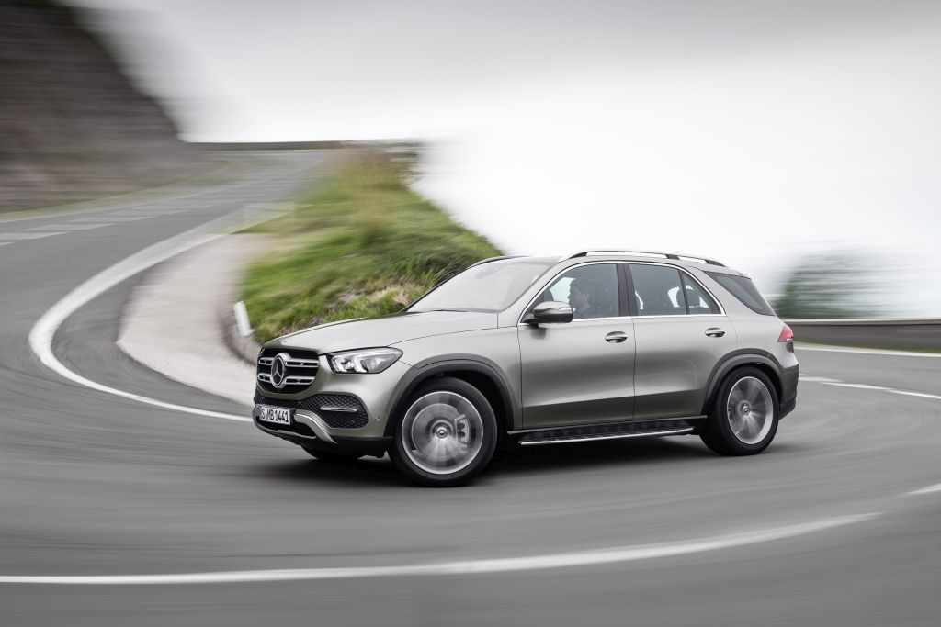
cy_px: 314
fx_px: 1098
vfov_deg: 31.9
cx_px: 470
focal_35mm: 42
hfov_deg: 46.4
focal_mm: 42
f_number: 13
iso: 31
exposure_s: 3
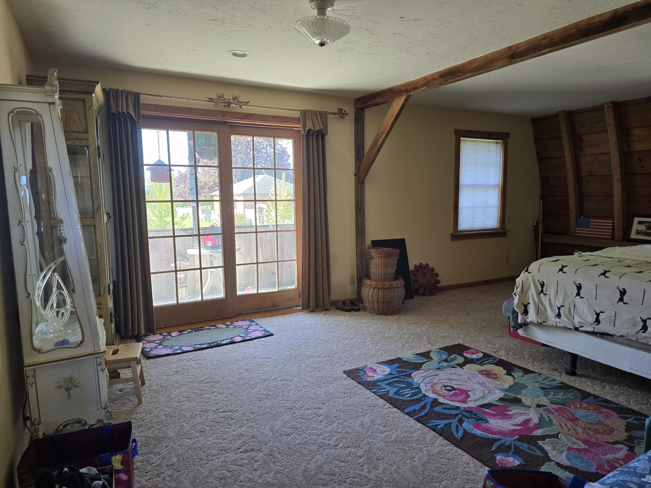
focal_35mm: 23
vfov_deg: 58.9
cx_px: 326
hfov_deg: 73.9
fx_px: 433
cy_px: 244
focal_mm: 6.3
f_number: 1.7
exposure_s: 1/120
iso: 160
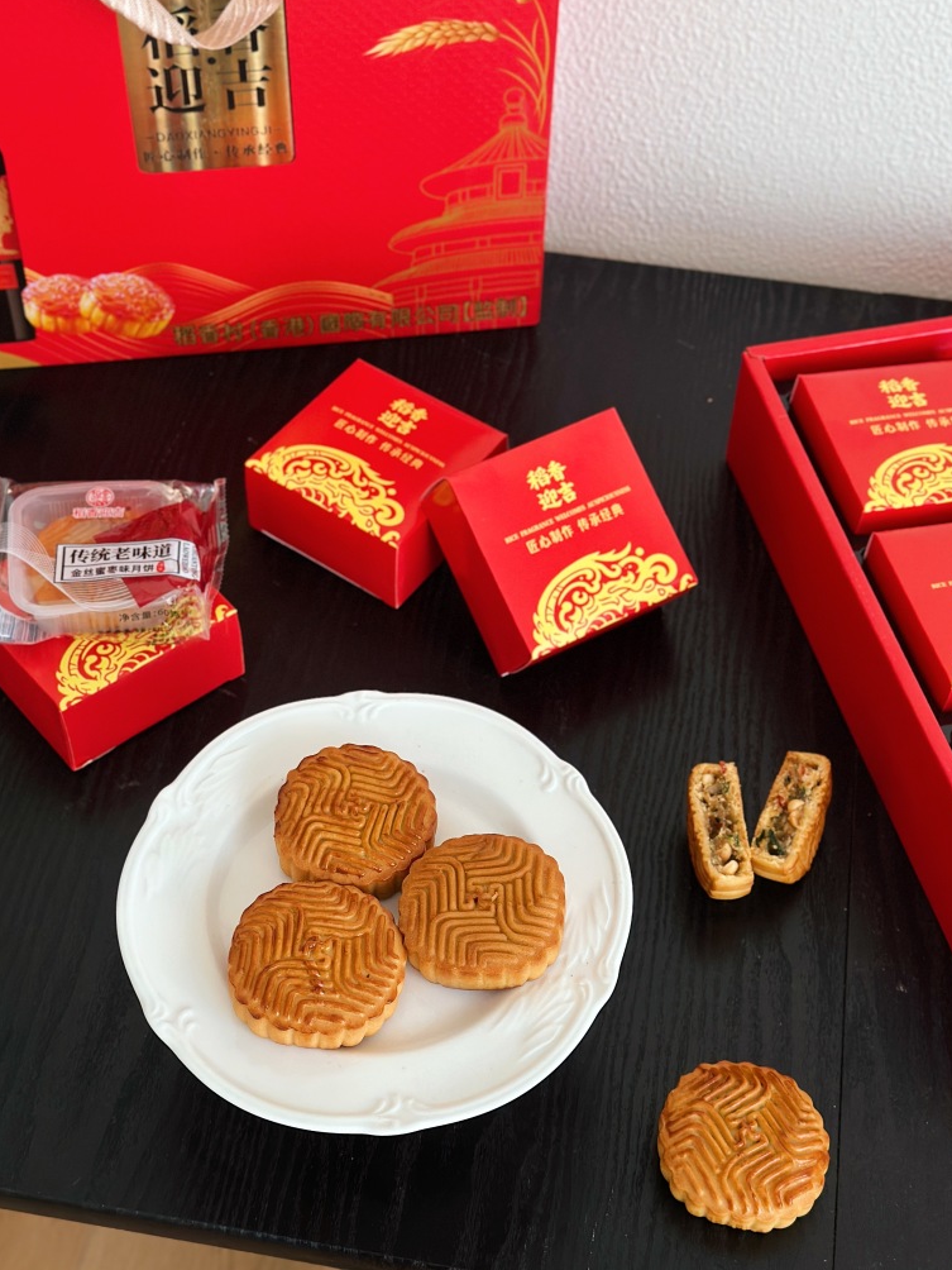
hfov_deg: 28.6
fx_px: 1870
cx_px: 463
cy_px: 599
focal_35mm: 51
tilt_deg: -48.9
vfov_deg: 37.5
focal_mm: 6.86
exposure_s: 1/61
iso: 125
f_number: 1.78
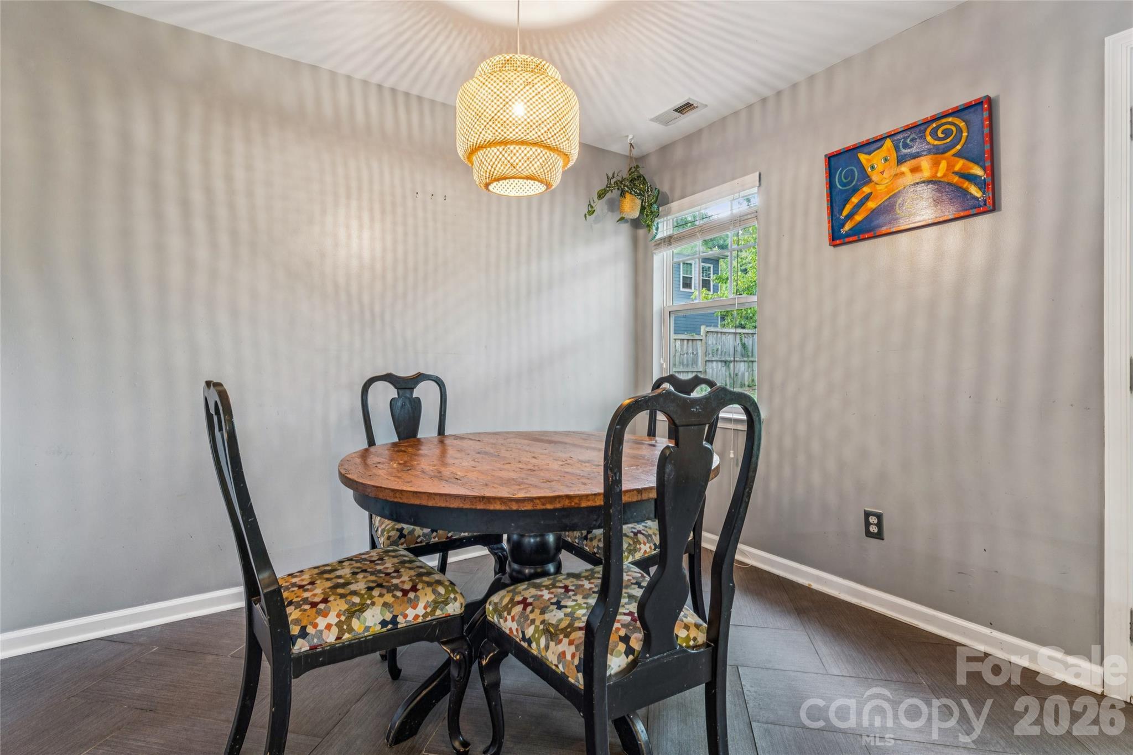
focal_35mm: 17
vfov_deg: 71.1
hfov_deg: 94.0
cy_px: 378
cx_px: 566
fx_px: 529
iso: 100
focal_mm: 16.8
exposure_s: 3.2
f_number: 13
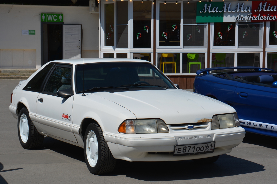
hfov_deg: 20.6
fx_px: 762
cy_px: 97
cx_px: 136
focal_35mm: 99
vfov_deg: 13.8
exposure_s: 1/400
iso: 100
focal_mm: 62
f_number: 10
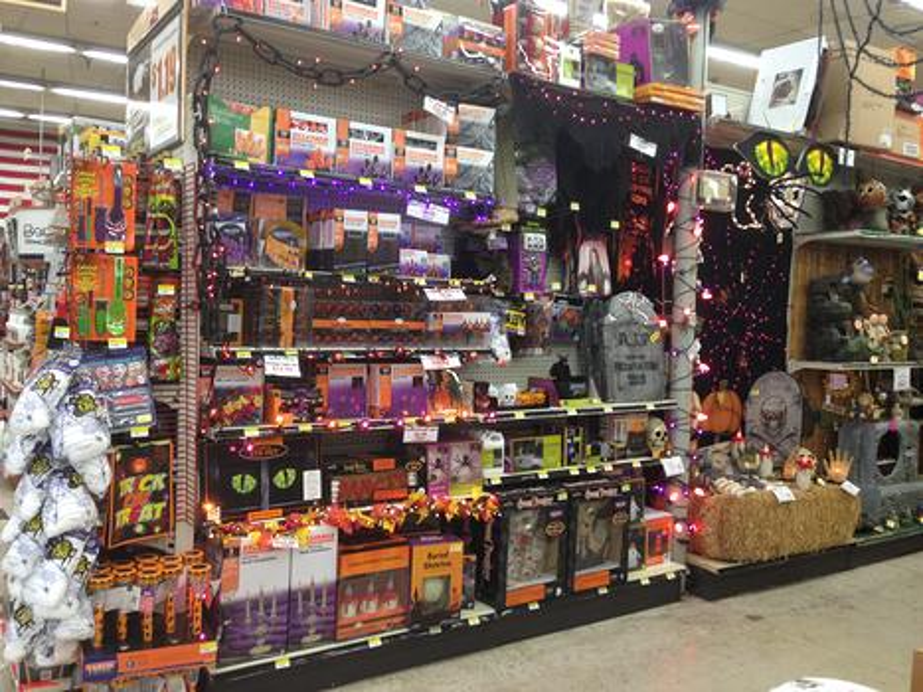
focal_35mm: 33
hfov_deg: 55.4
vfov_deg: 42.9
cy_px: 346
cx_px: 462
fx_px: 880
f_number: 2.4
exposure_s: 1/20
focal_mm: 4.13
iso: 50
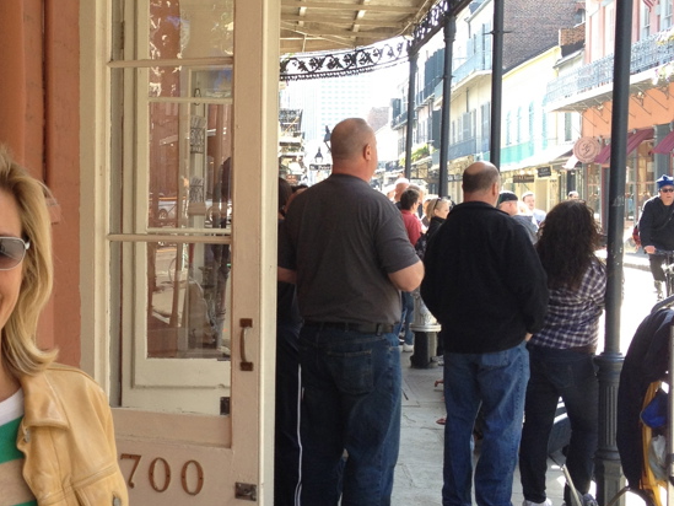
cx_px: 194
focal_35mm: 51
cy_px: 249
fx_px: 993
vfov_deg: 28.6
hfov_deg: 36.8
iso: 50
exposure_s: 1/120
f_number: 2.4
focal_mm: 4.28
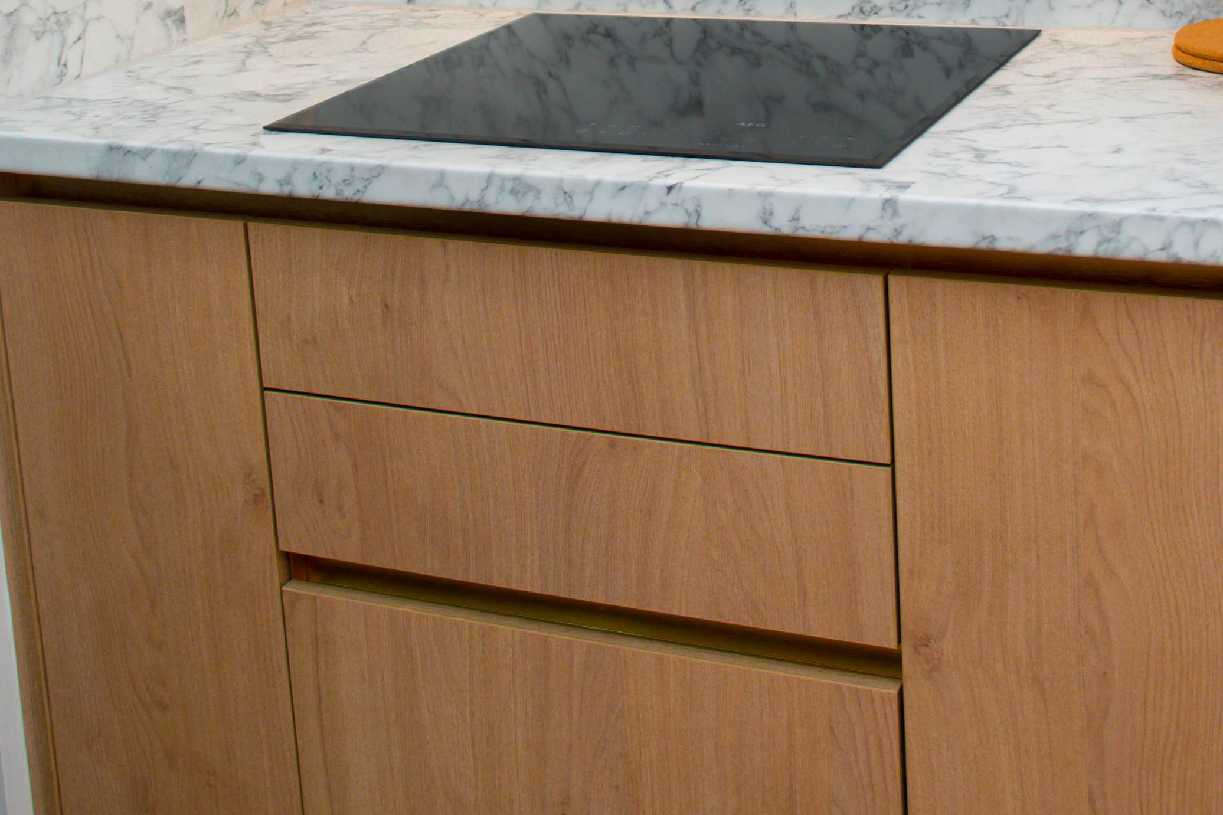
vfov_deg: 22.5
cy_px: -67
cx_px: 685
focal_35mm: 57
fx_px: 1936
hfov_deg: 35.0
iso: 400
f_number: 4.5
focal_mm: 20
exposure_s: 1/200
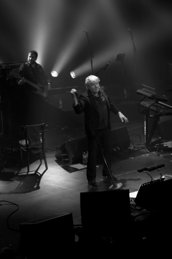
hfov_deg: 13.0
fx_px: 754
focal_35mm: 105
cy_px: 130
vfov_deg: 19.5
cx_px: 86
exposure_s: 1/80
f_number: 2.8
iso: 1400
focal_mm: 70
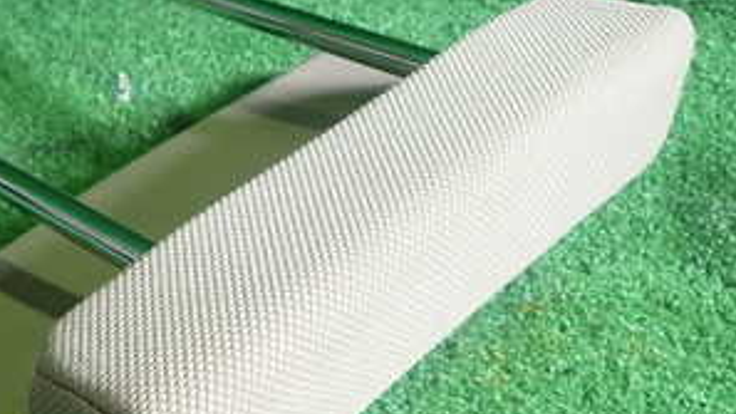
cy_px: 275
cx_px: 141
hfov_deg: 36.5
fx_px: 1073
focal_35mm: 55
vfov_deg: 21.7
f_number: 2
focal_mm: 4.5
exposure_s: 1/50
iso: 200
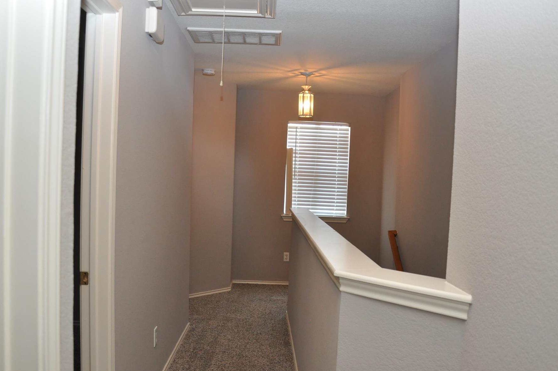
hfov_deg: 60.3
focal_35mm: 31
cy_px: 192
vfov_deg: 42.2
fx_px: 480
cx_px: 281
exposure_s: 1/60
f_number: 4
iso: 800
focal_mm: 18
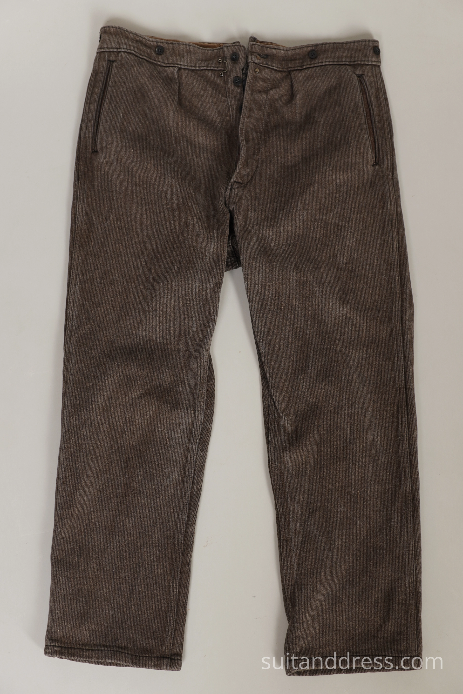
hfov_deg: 28.1
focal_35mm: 48
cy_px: 347
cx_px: 232
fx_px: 926
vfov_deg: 41.1
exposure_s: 1/20
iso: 200
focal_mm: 32
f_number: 4
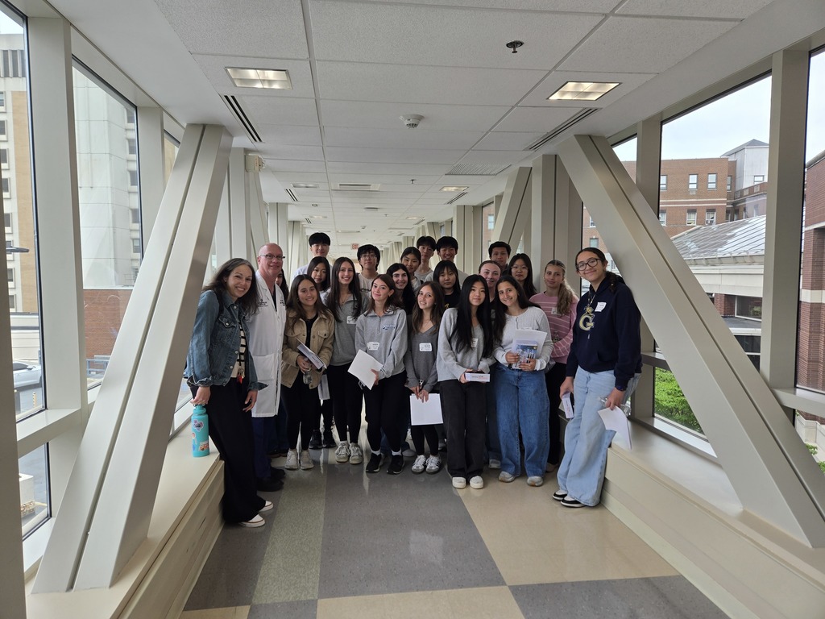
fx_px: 548
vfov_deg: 58.9
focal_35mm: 23
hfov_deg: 73.9
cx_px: 412
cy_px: 310
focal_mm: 5.4
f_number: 1.8
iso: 25
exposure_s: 1/180
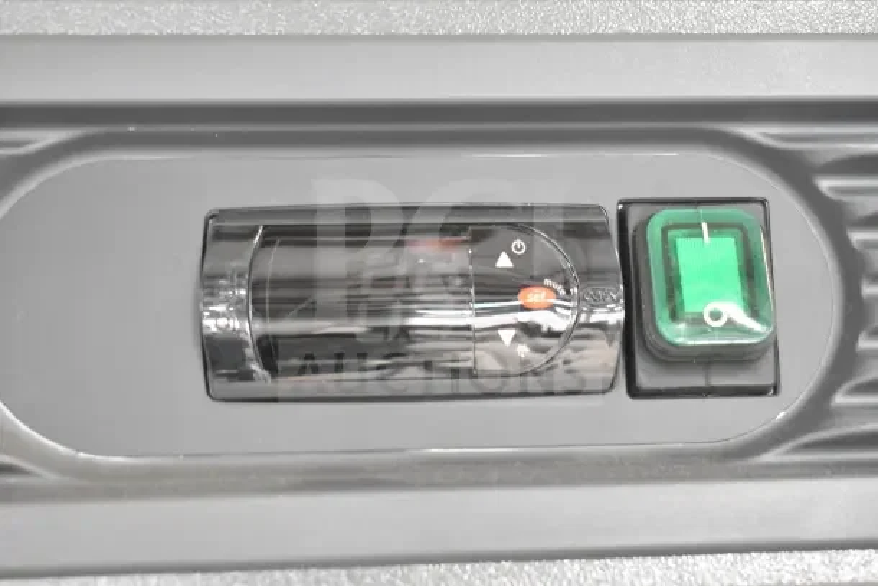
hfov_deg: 33.4
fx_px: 1464
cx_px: 439
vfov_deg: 22.6
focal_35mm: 60
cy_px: 293
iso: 8000
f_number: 5
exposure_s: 1/60
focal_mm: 40
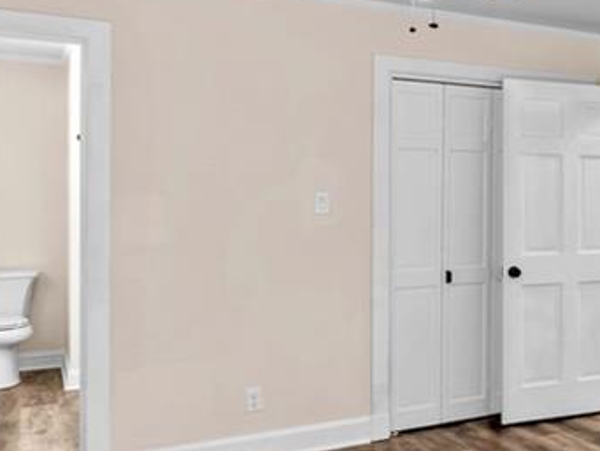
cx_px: 735
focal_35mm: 46
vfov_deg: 31.5
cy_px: 209
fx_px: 798
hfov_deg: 33.0
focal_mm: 16
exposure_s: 1/5
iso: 100
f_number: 8
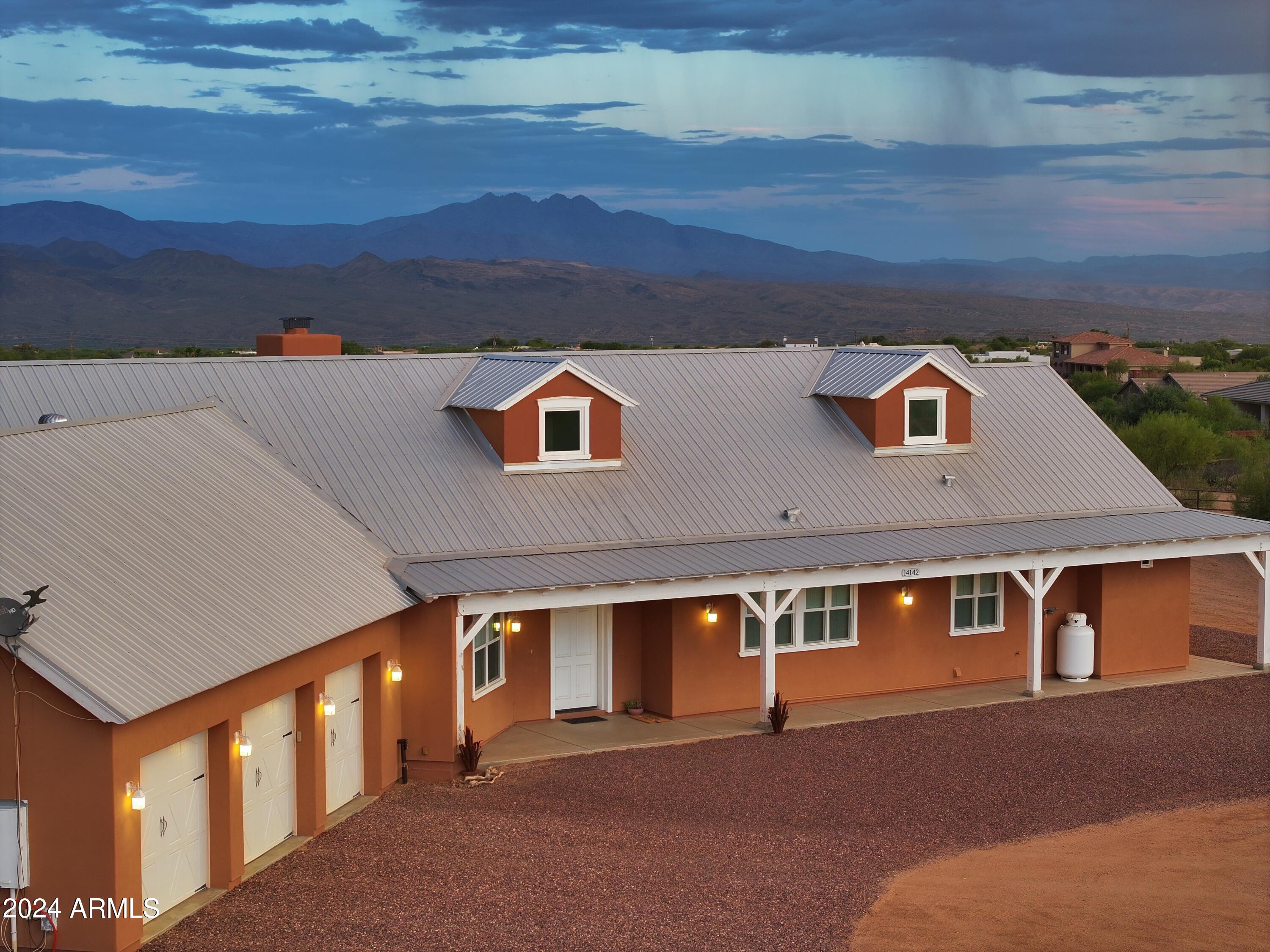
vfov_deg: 21.0
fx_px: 2568
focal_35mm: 70
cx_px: 635
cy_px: 476
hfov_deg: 27.8
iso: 100
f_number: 2.8
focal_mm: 19.35
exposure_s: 1/60
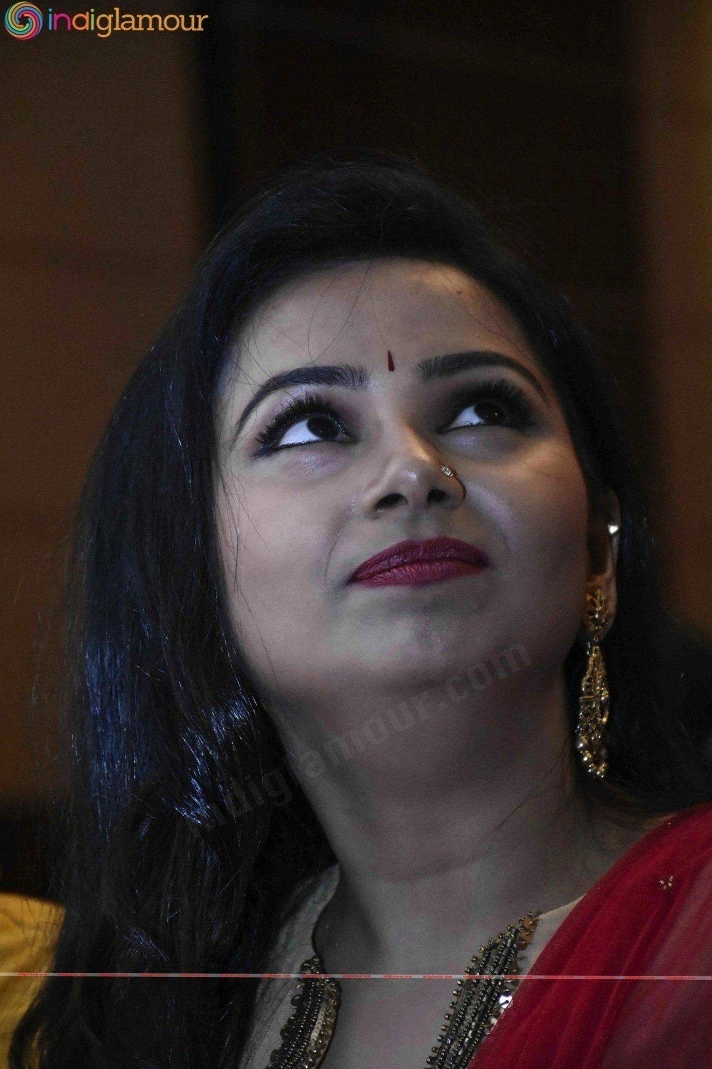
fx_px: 5162
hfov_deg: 7.9
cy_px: 534
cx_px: 356
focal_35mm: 174
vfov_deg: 11.8
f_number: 5.6
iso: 10000
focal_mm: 116
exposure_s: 1/100
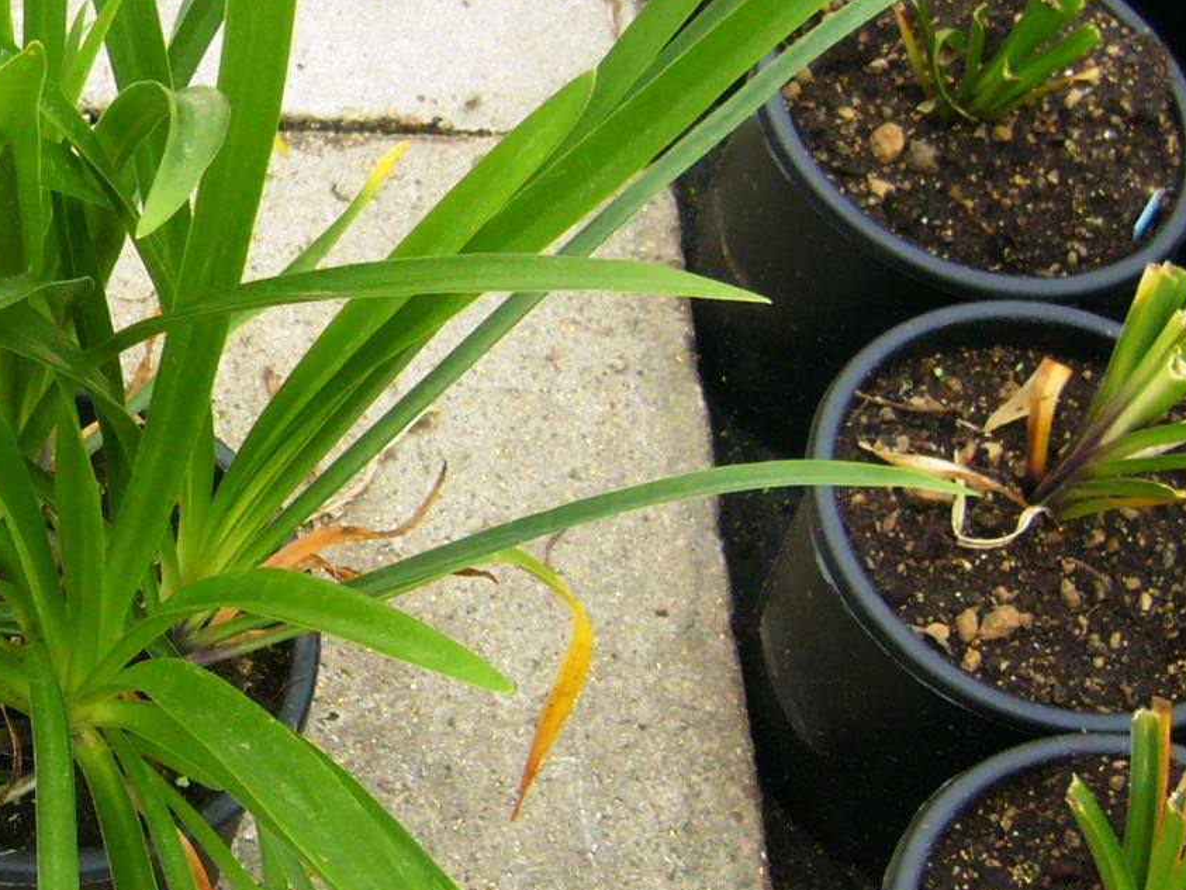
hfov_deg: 20.6
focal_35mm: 93
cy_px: 427
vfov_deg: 15.9
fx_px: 3186
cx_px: 96
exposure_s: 1/125
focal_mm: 6
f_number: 2.9
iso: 100
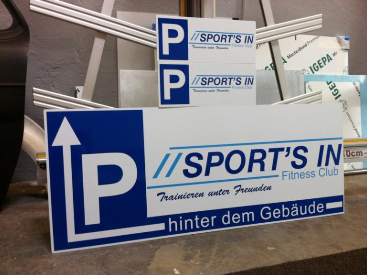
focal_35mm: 35
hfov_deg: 52.7
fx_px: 371
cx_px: 184
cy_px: 138
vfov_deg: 40.6
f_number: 2.8
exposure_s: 1/17
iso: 80
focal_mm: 3.85
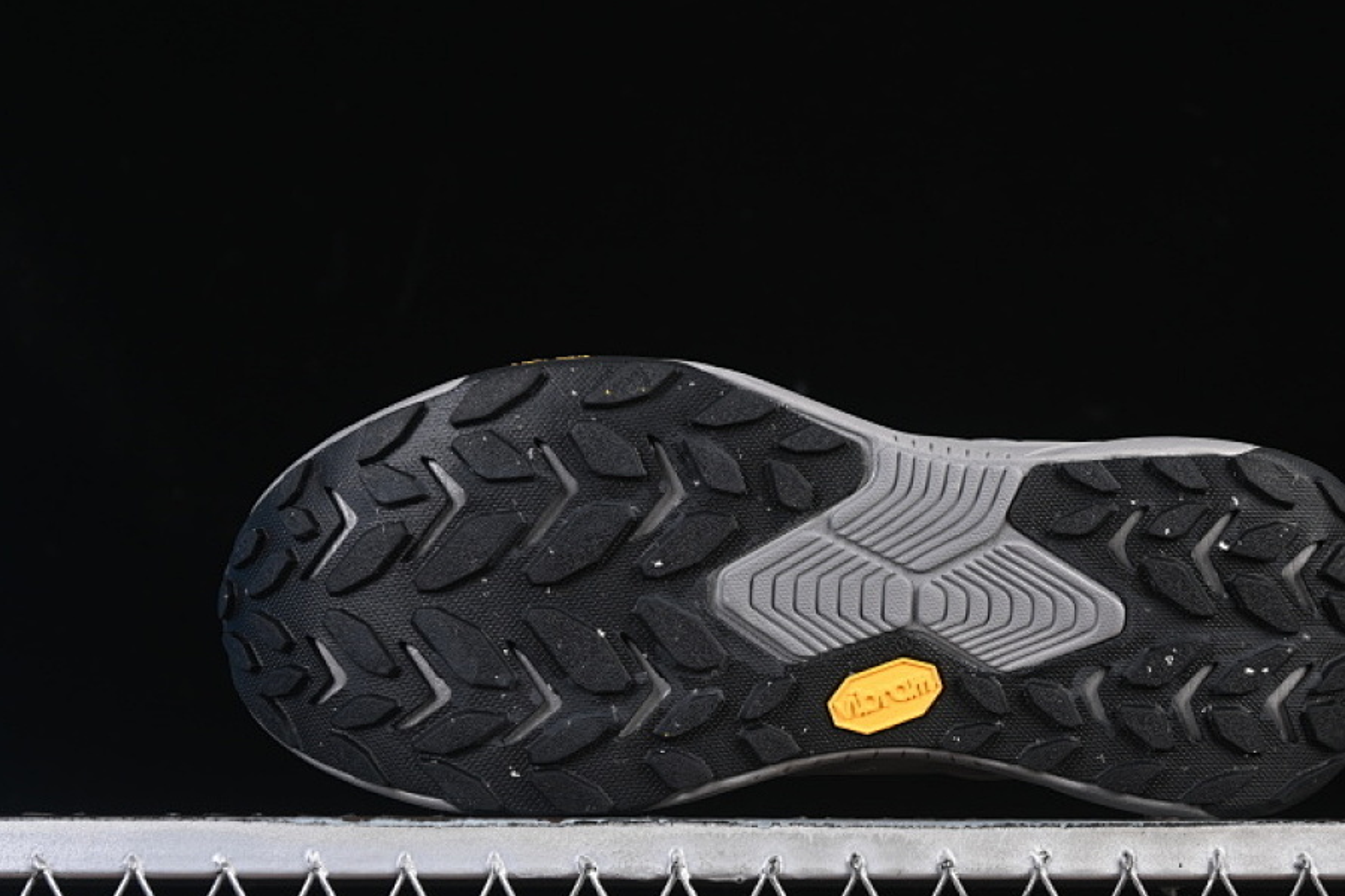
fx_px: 3362
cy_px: 485
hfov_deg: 22.6
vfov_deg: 15.2
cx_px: 798
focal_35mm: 90
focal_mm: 50
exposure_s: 1/60
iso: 160
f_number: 6.3
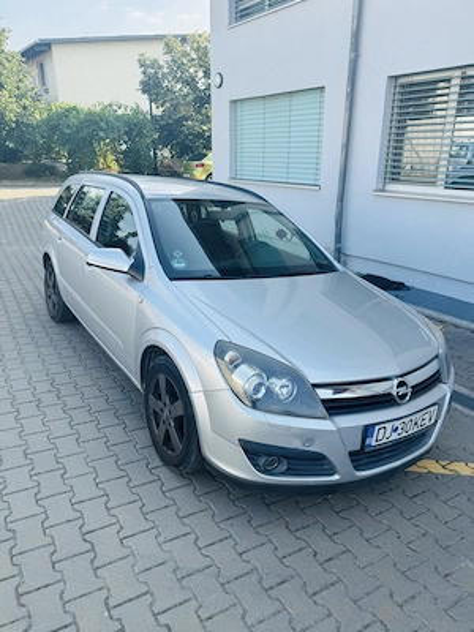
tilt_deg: -20.2
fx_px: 438
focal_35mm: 24
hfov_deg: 56.8
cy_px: 316
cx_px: 237
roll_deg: -0.5
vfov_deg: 71.6
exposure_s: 1/1106
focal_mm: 6.76
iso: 80
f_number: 1.78
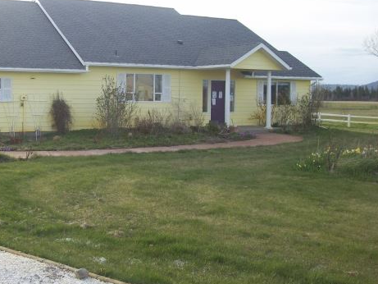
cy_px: 106
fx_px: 546
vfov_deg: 29.0
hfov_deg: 37.7
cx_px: 119
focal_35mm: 50
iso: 80
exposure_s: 1/384
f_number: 2.7
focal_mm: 6
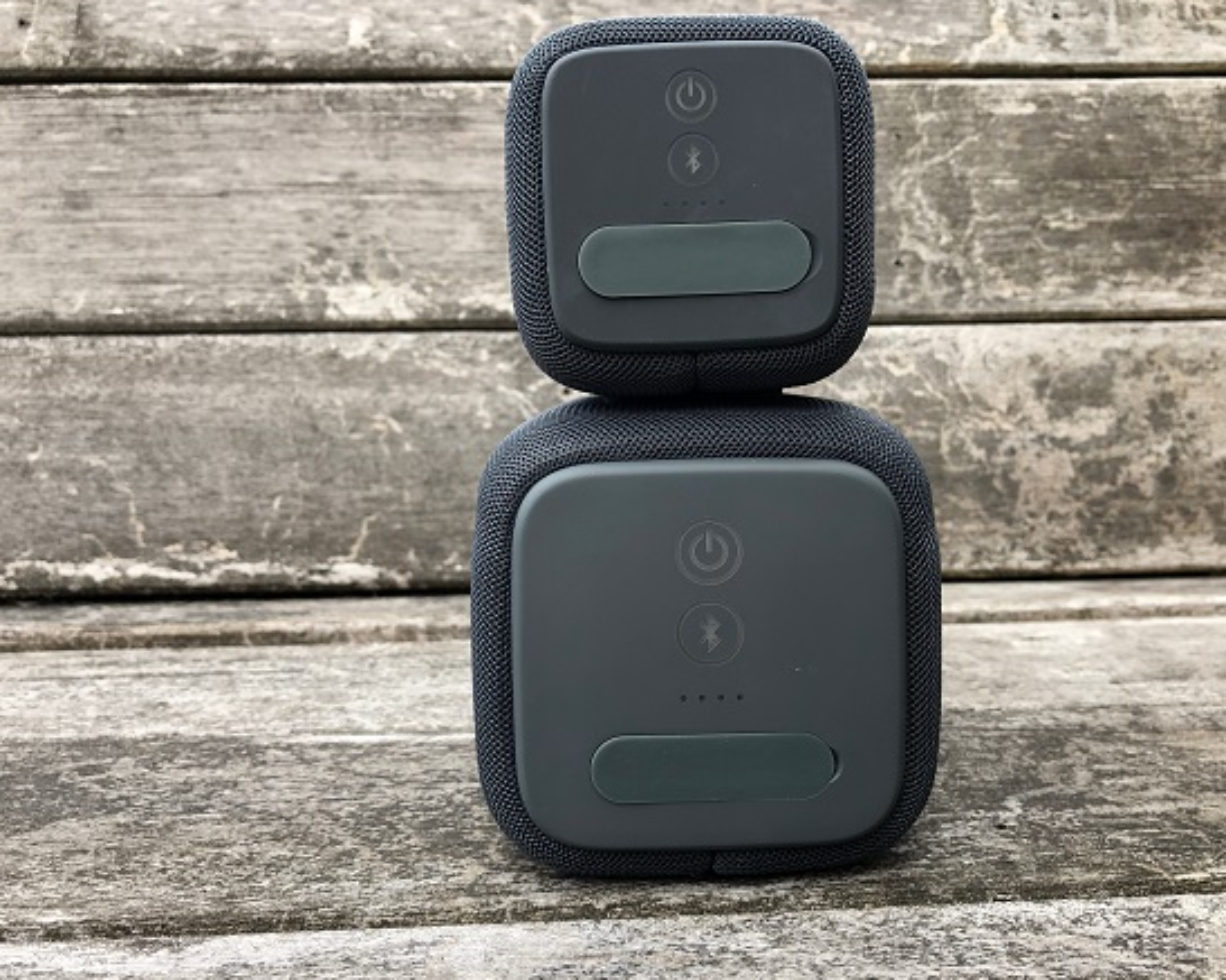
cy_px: 482
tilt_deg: -4.8
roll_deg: +1.0
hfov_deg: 58.7
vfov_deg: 48.5
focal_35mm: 30
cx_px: 666
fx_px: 1088
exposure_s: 1/120
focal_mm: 3.99
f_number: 1.8
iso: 25
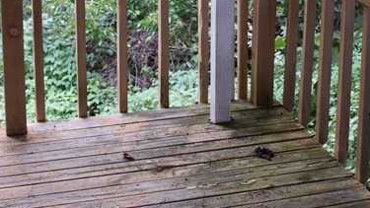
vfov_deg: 14.3
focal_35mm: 82
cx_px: 235
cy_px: -36
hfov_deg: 25.8
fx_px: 805
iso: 400
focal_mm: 18
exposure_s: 1/80
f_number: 4.5
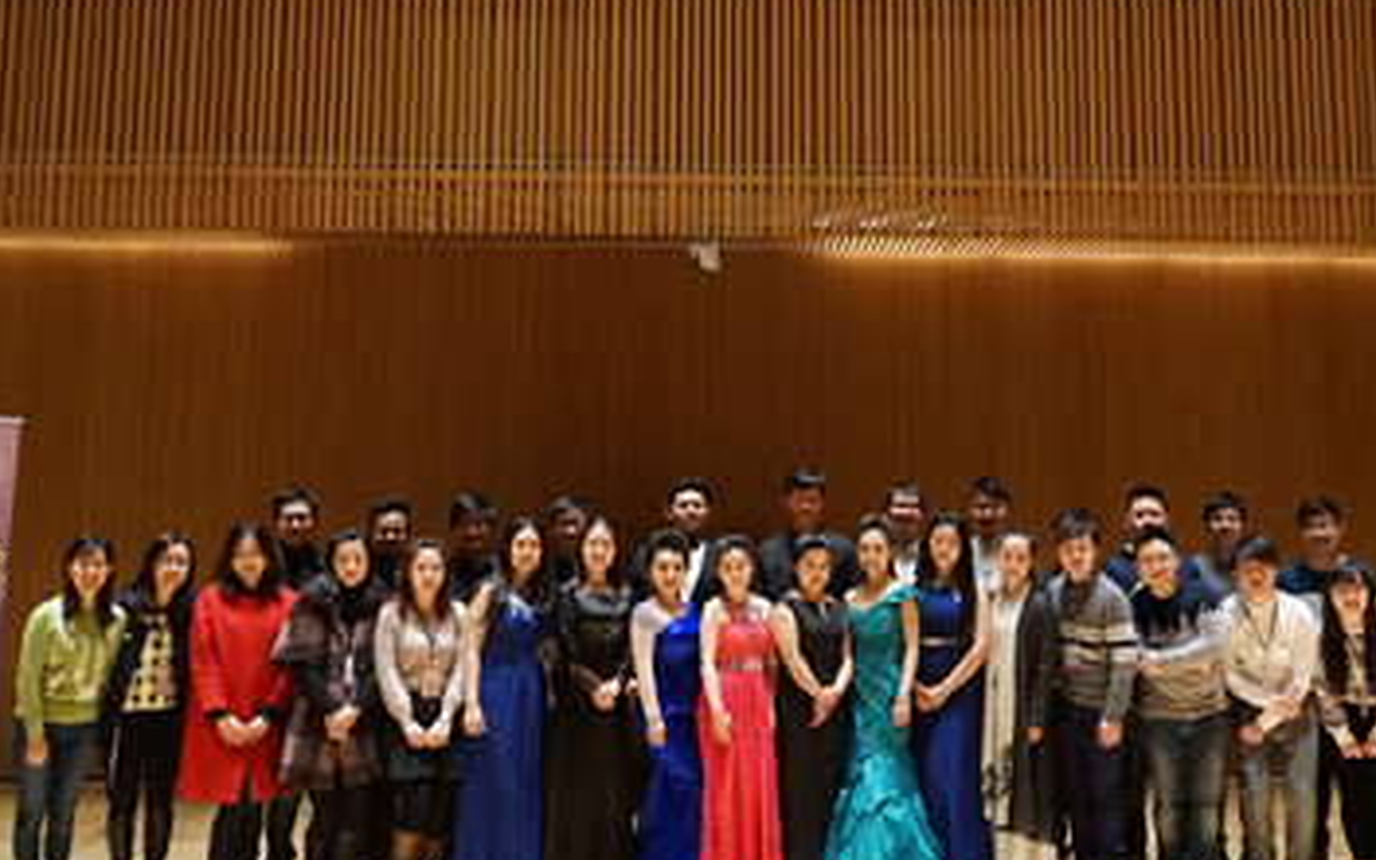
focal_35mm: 42
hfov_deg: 47.1
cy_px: 346
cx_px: 770
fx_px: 1575
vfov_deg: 30.5
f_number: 3.5
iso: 4000
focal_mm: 29
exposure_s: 1/160
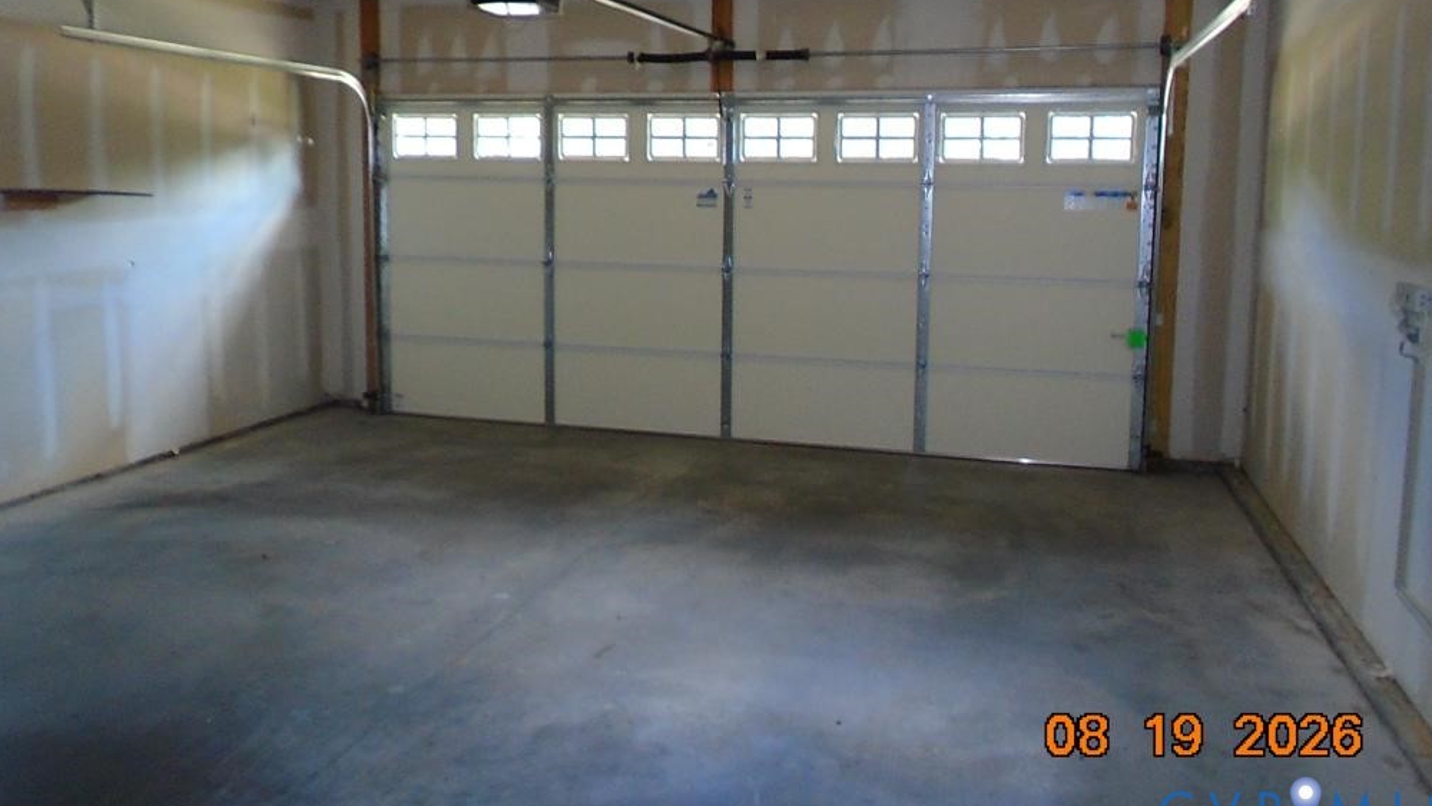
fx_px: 1101
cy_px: 301
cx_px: 719
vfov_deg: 39.9
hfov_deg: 66.1
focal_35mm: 29
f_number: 3.2
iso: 400
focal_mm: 4.6
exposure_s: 1/30
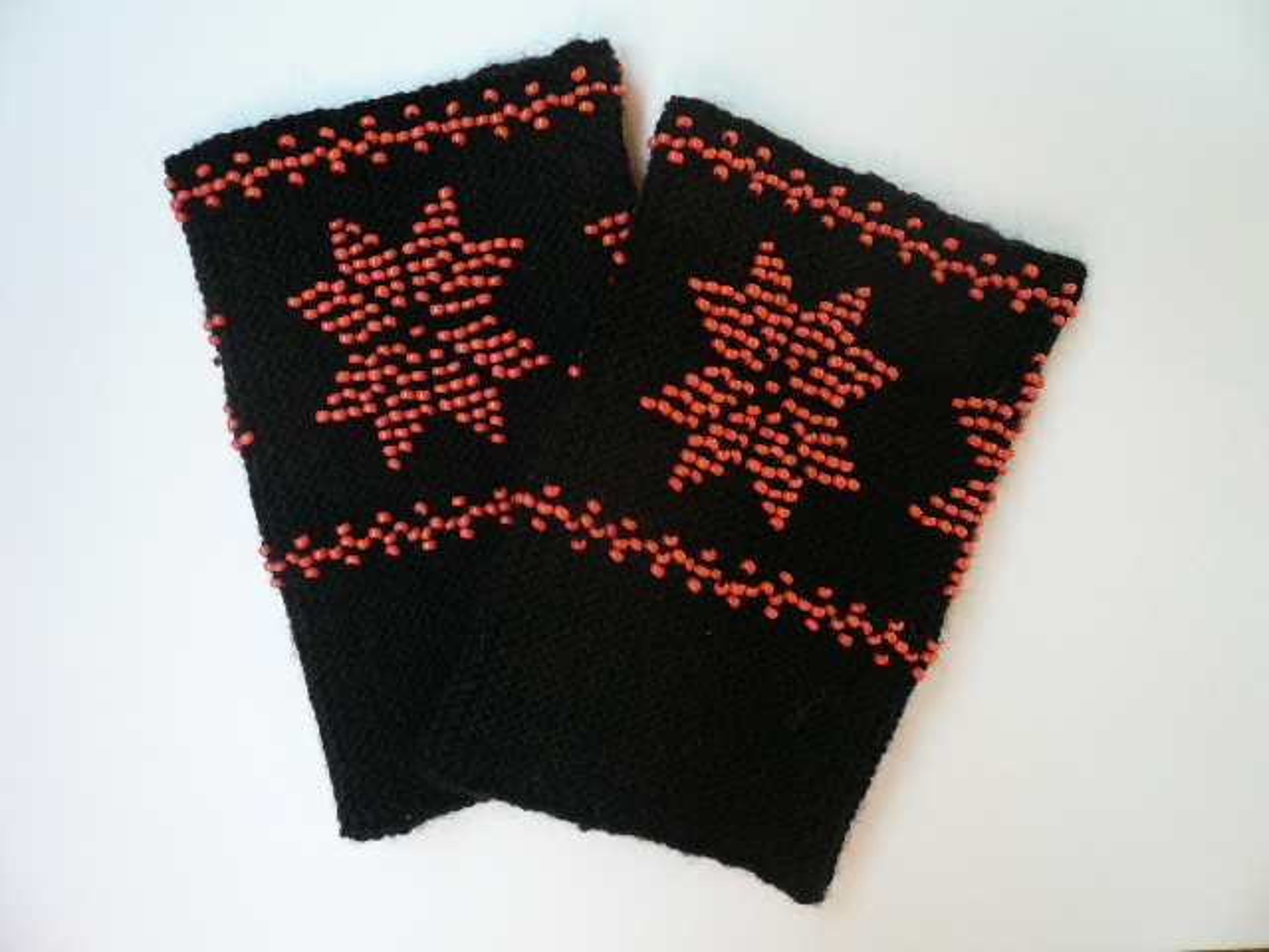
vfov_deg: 49.7
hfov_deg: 63.4
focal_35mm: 28
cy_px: 476
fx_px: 1026
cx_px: 634
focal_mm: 4.6
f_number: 2.8
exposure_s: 1/30
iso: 100
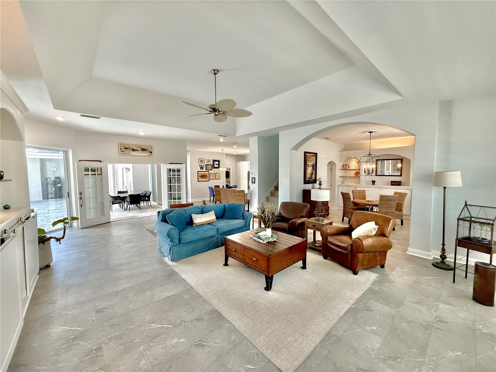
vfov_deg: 85.7
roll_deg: -0.1
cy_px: 186
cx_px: 248
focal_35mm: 14
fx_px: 201
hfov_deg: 102.1
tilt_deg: -3.5
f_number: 2.2
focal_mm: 2.22
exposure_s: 1/120
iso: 200
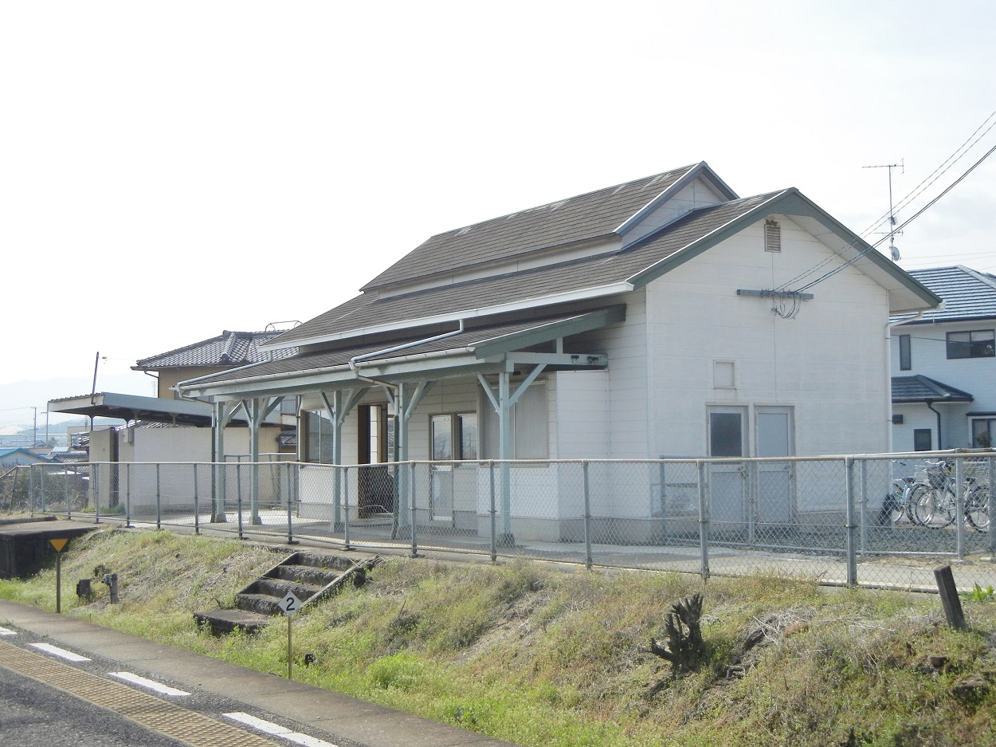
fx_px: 1496
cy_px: 374
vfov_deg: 28.0
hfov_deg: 36.8
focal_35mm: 52
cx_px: 498
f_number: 7.8
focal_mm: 9.3
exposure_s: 1/305
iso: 160
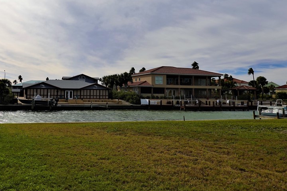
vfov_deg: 36.3
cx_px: 96
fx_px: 287
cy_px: 57
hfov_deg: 52.1
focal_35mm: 36
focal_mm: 9
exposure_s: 1/1000
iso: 100
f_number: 6.3
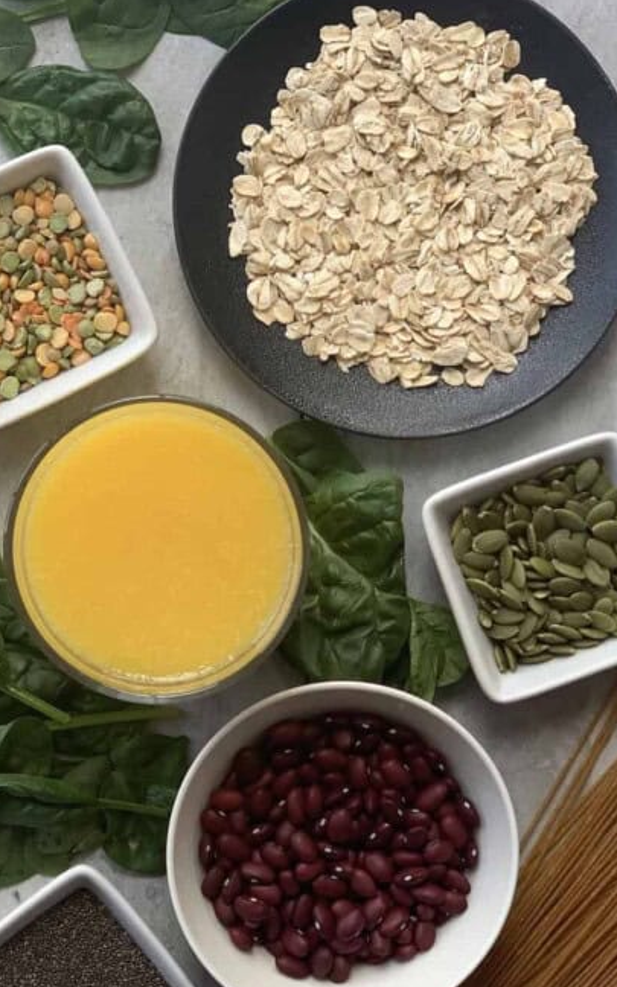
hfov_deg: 19.1
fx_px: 1829
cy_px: 541
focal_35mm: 68
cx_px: 282
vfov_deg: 30.2
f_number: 2.4
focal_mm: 6
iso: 40
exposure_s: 1/122
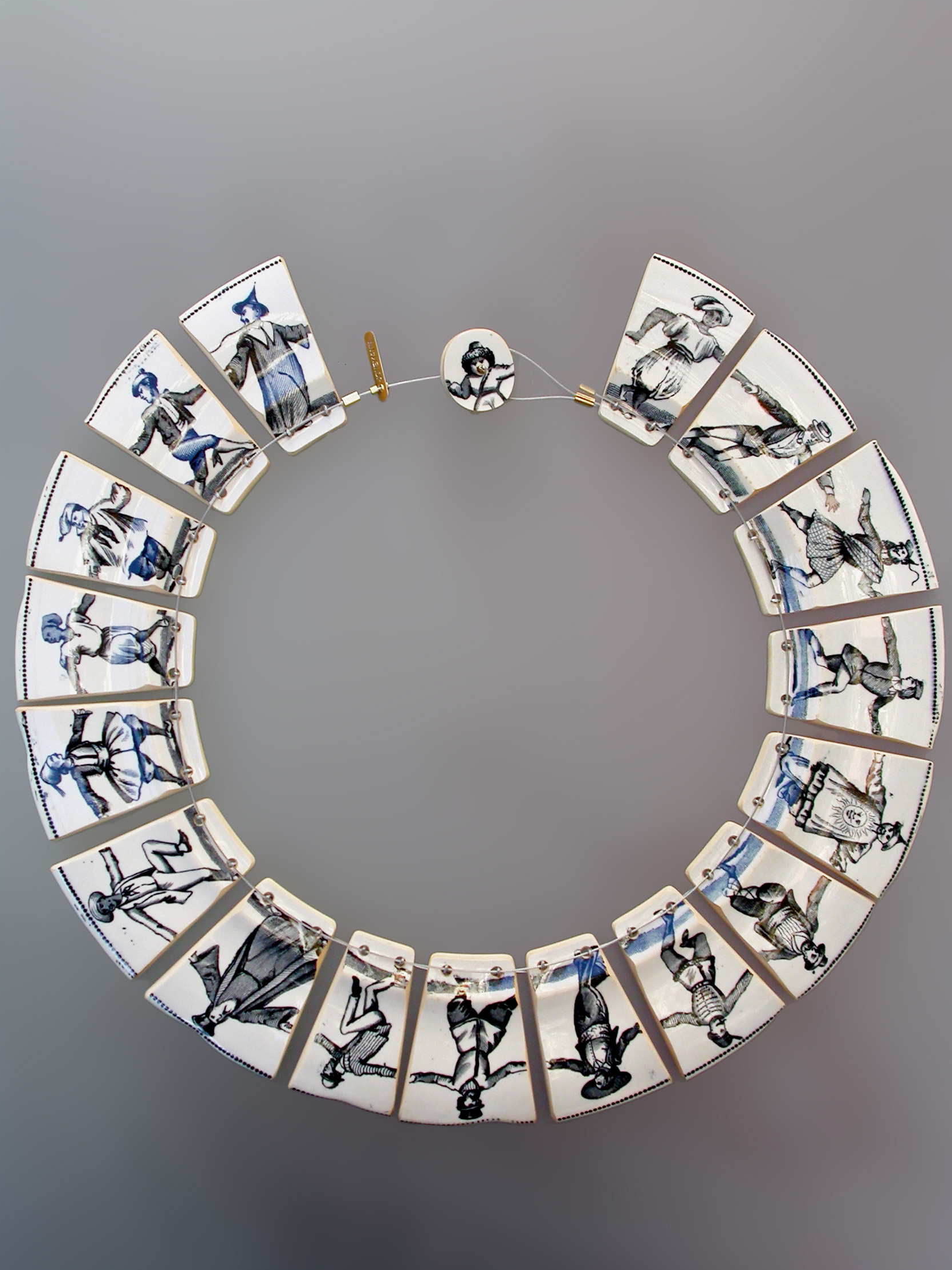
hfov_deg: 29.1
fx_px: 1834
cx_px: 473
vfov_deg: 38.2
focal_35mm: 50
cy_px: 640
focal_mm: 10.2
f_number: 4.1
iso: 100
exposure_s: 1/101
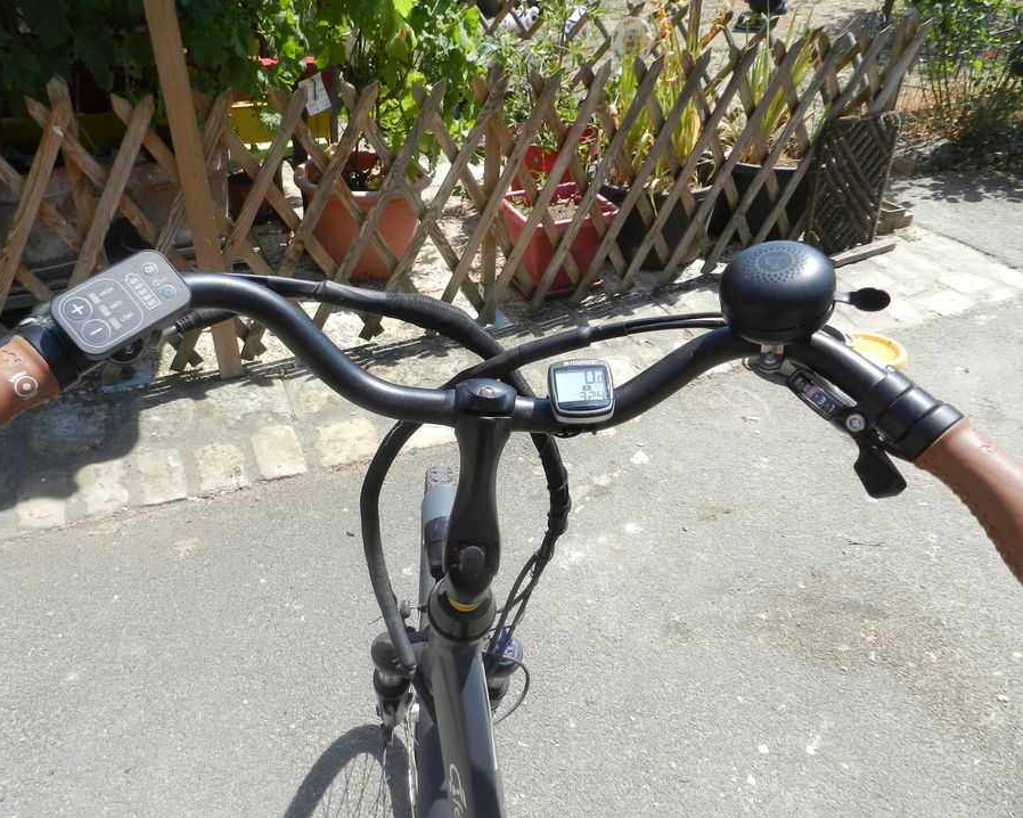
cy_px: 400
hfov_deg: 68.0
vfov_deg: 56.8
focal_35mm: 25
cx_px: 464
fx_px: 757
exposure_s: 1/800
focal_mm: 4
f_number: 3.4
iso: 160
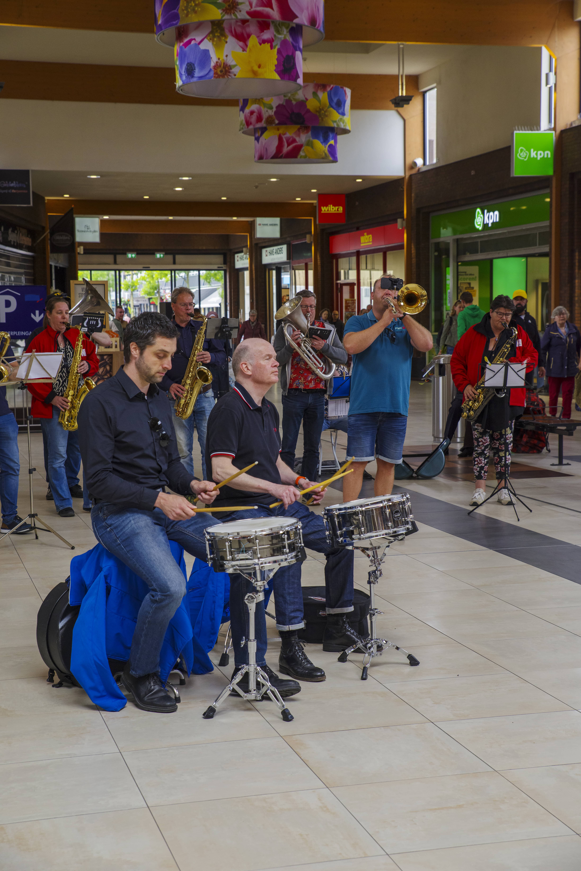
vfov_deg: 34.5
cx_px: 290
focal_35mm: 58
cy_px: 436
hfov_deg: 23.4
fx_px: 1403
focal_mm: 58
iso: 800
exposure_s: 1/250
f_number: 6.3
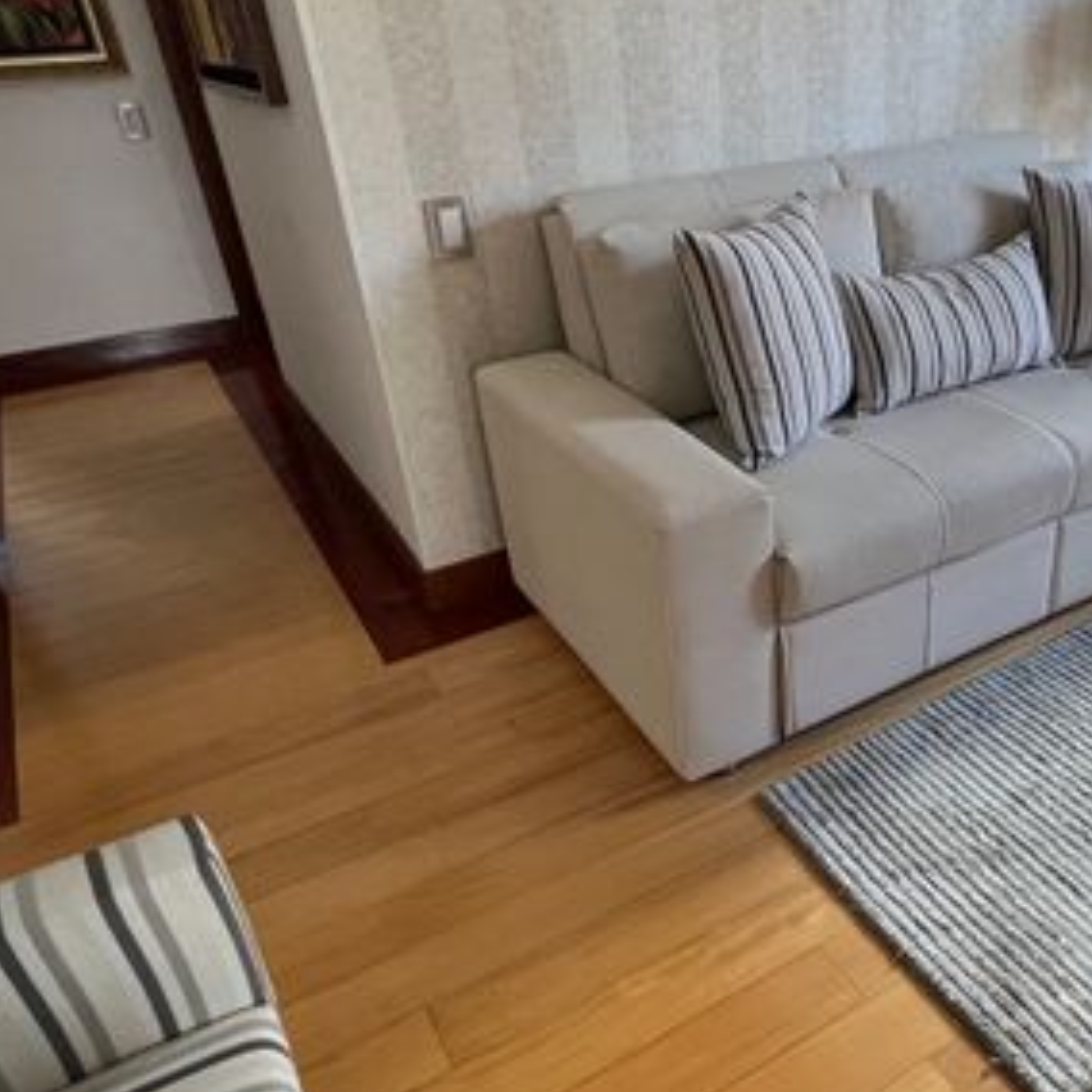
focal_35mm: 27
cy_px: 573
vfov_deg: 59.0
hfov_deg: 56.3
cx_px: 813
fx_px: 964
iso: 250
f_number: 1.8
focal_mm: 1.57
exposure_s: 1/96
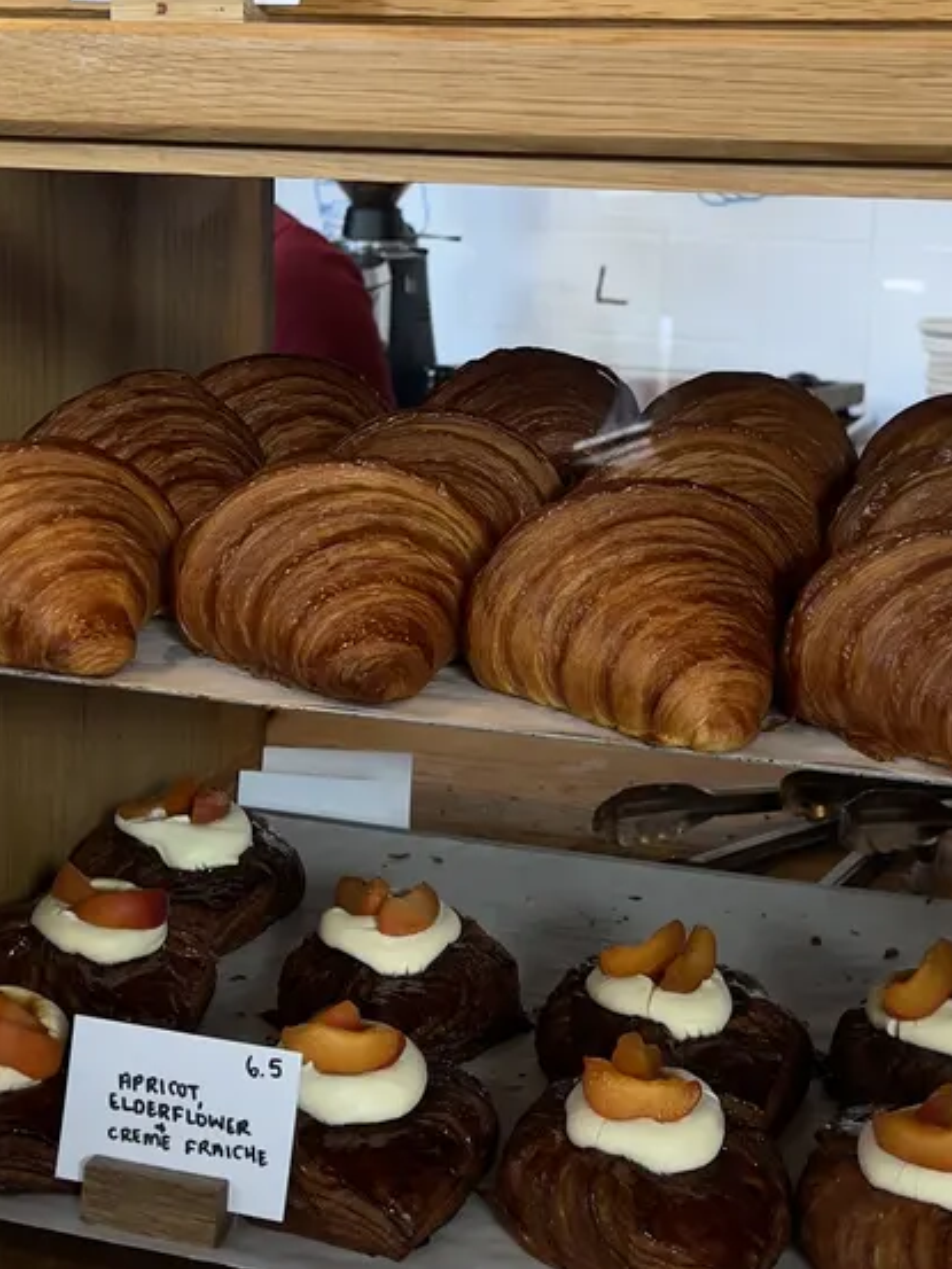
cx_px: 635
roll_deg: +0.4
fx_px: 1723
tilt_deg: -3.9
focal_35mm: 47
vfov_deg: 39.8
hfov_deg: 30.7
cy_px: 392
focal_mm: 5.7
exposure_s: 1/100
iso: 100
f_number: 1.5
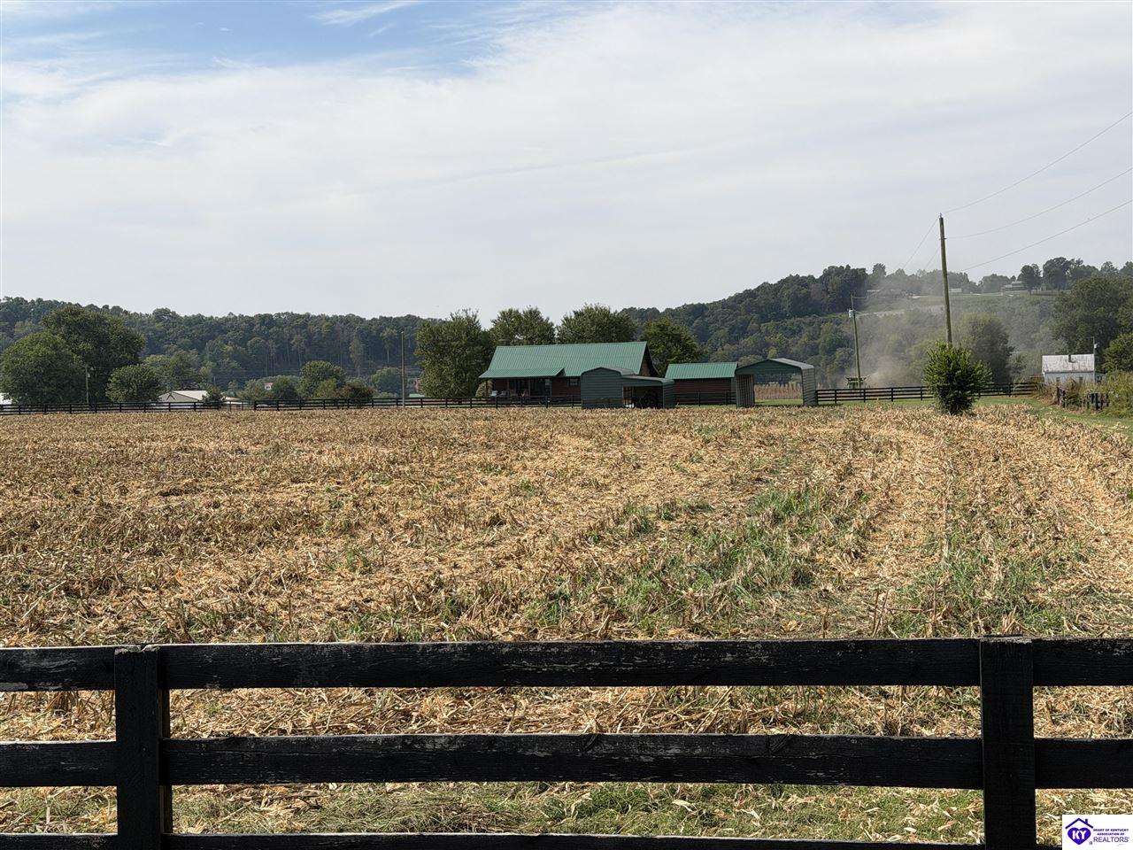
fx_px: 1571
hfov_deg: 39.7
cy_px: 425
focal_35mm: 48
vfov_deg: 30.3
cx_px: 566
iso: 64
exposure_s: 1/6024
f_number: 1.78
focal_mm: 6.76
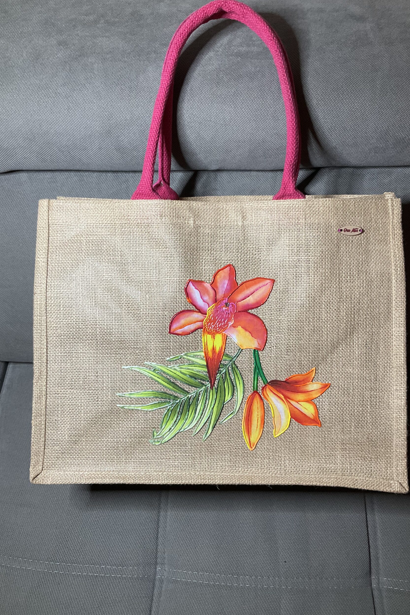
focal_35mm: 31
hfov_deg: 42.3
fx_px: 529
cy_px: 304
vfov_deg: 60.3
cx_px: 221
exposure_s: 1/50
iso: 100
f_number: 1.8
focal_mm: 3
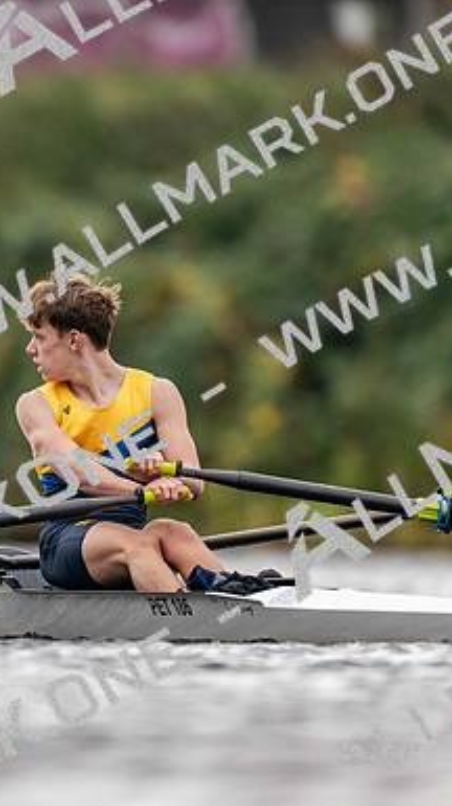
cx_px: 107
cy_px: 403
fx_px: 20239
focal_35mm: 948
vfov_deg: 2.3
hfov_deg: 1.3
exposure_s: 1/2500
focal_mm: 600
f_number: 4
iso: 2200
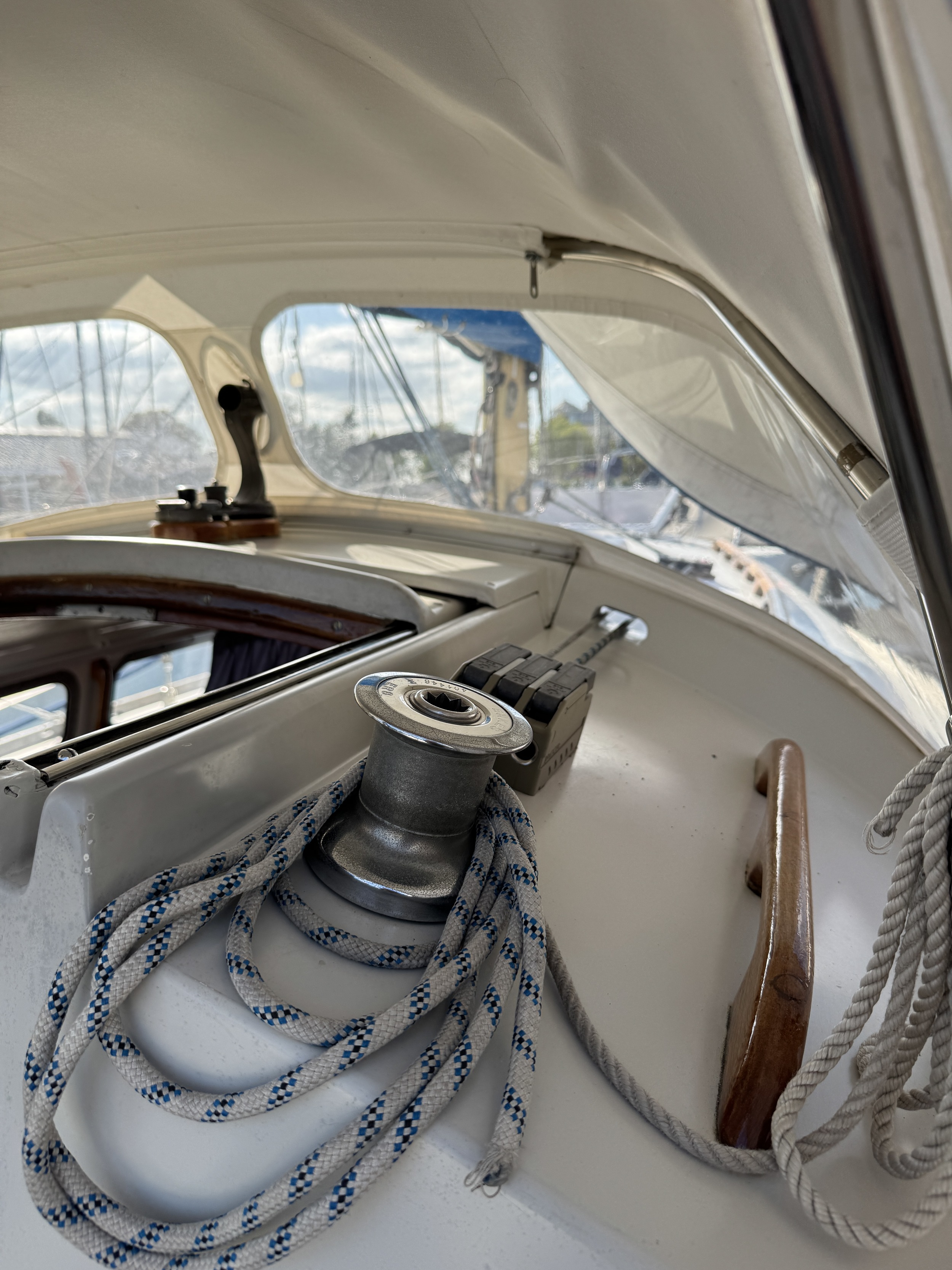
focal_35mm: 24
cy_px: 635
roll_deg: +1.5
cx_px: 476
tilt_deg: -8.3
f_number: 1.78
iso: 80
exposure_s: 1/2331
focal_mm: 6.76
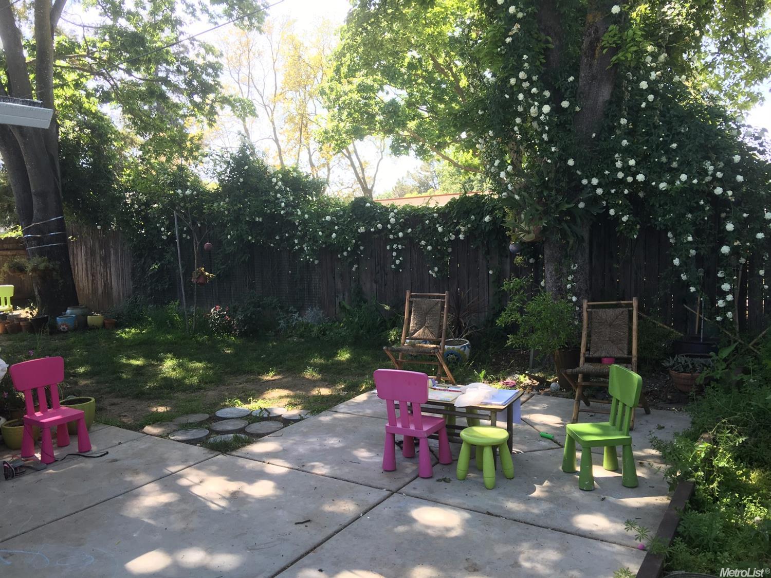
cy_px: 289
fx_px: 646
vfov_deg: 48.2
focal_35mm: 29
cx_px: 386
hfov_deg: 61.7
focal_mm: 4.15
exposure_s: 1/125
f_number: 2.2
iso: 25
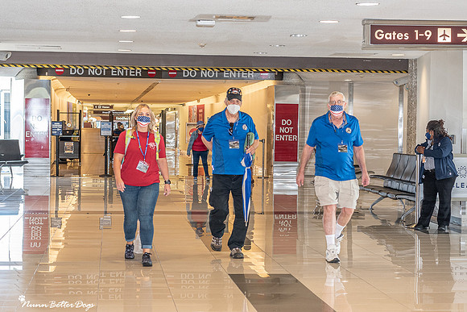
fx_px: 1060
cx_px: 235
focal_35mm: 82
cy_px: 167
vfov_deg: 16.7
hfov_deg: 24.8
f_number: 4.5
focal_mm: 50
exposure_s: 1/125
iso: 640
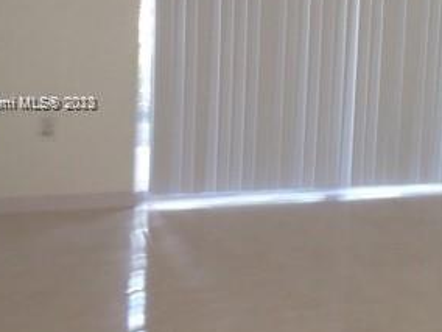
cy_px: 104
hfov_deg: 24.2
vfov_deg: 18.6
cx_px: 378
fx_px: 1009
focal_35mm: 79
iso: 50
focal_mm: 4.28
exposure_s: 1/24
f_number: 2.4
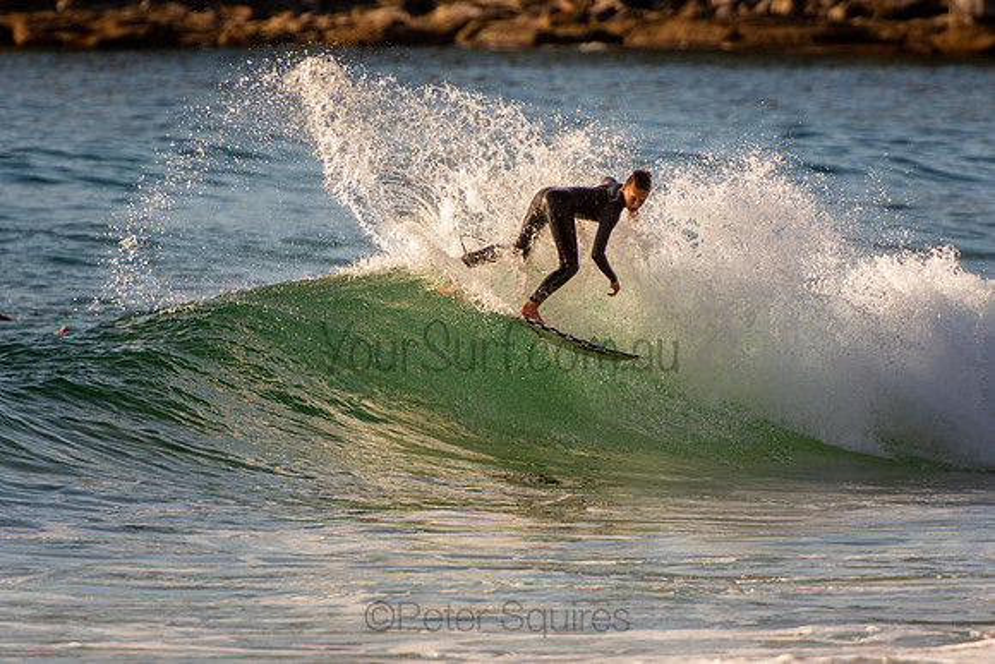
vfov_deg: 2.3
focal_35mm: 600
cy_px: 332
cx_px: 498
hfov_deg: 3.4
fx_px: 16586
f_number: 5.6
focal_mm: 400
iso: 360
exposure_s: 1/1250
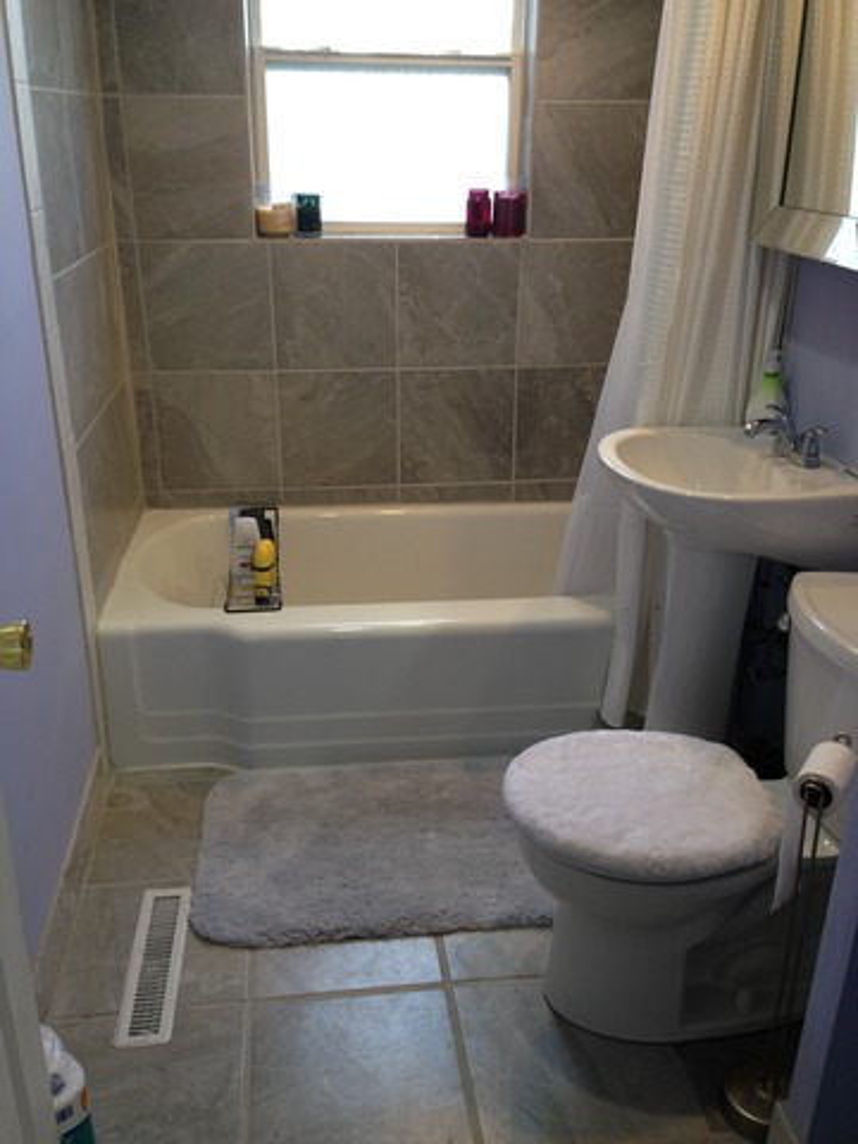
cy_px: 572
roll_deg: -1.8
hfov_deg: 42.9
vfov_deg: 55.4
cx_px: 429
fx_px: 1091
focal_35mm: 33
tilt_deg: -22.6
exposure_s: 1/24
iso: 50
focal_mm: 4.12
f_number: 2.4
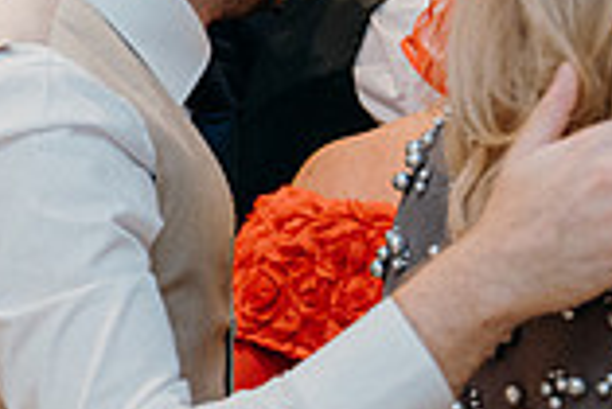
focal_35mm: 137
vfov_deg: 10.0
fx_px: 2331
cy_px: 321
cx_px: -479
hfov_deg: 13.5
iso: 2500
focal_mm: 37
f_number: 3.5
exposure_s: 1/160
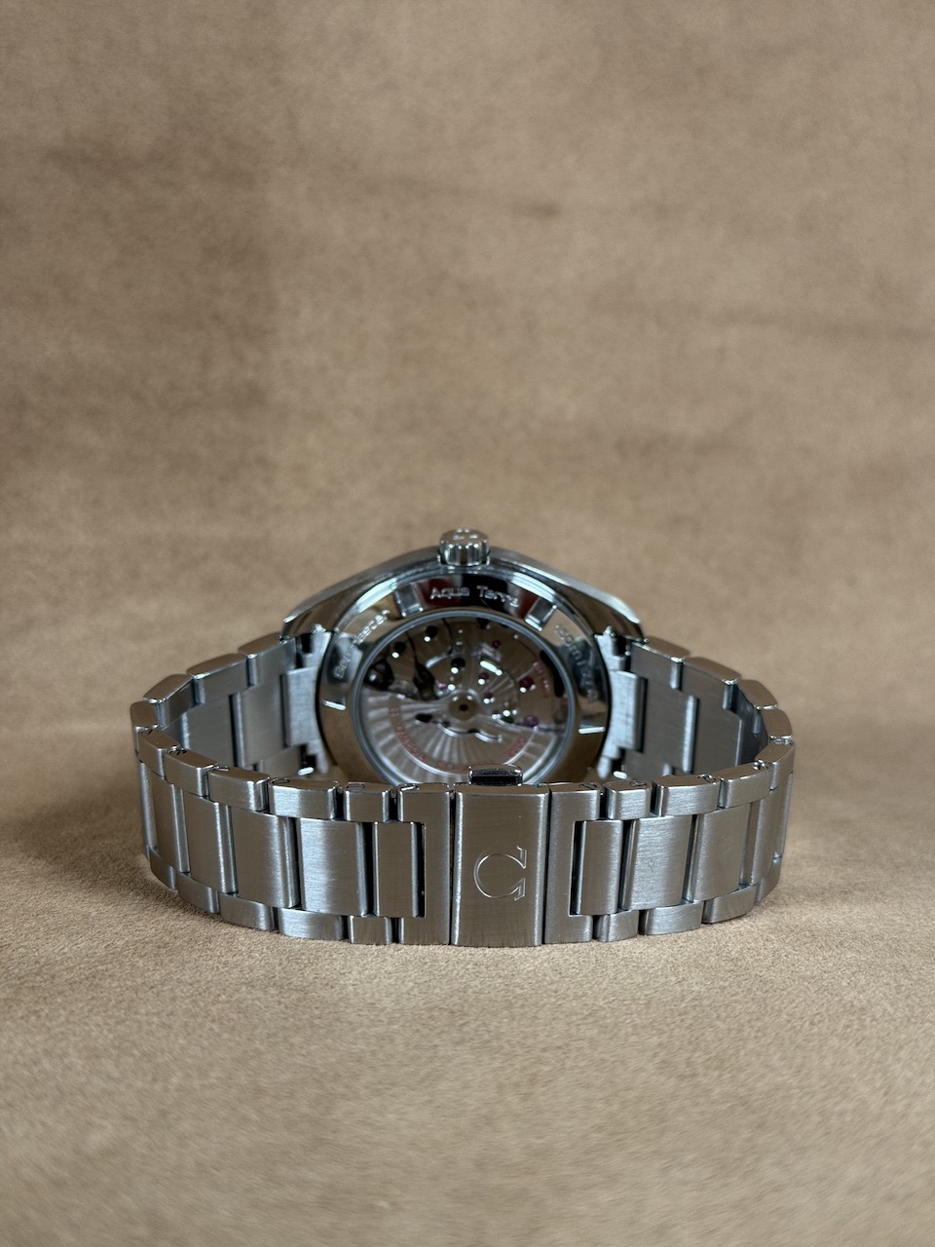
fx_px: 1729
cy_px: 624
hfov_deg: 30.3
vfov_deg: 39.7
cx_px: 468
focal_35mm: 48
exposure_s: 1/86
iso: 100
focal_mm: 6.76
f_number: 1.78
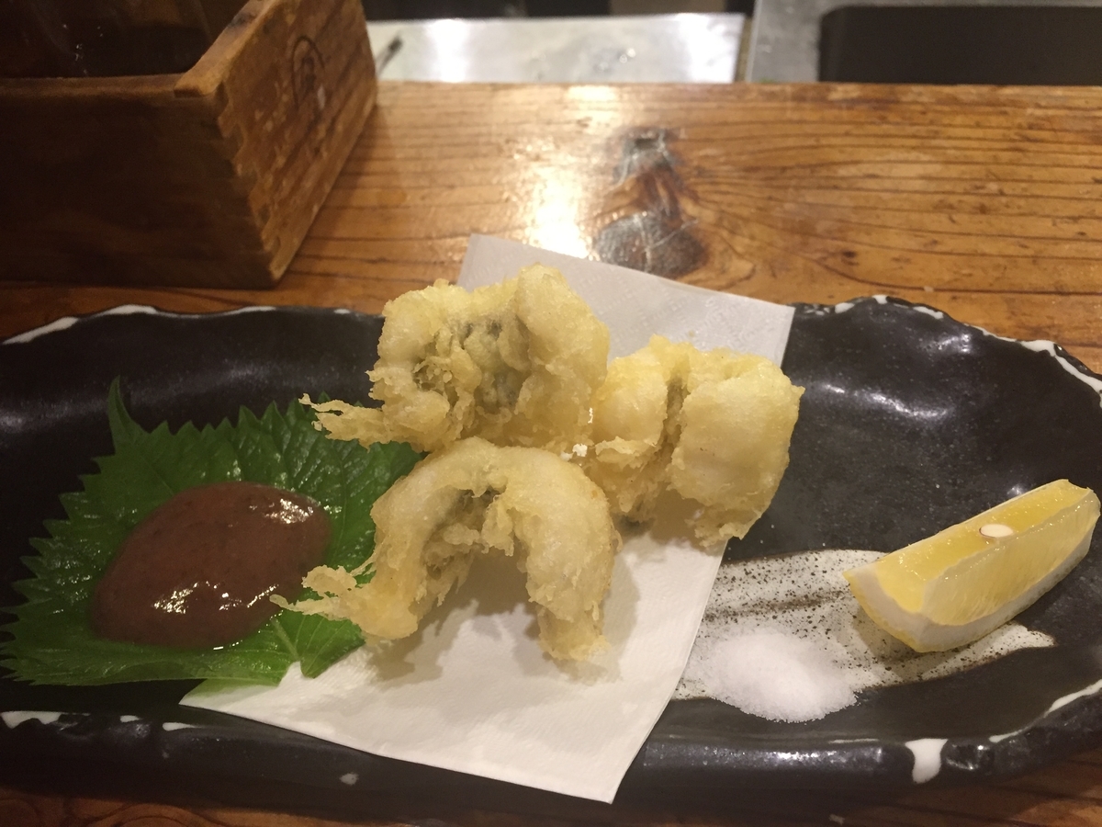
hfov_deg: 61.7
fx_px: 923
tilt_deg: -43.7
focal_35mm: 29
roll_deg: +6.9
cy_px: 414
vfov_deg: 48.2
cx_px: 551
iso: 160
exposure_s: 1/30
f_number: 2.2
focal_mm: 4.15
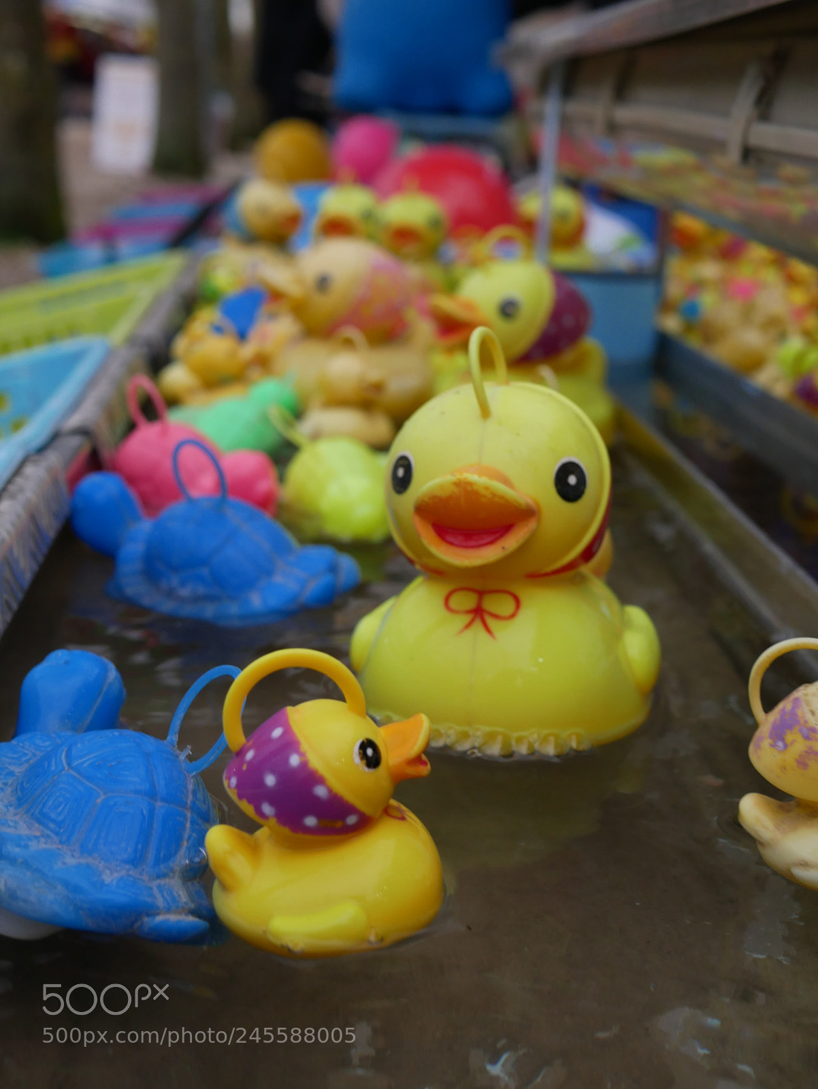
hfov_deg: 29.1
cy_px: 544
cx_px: 409
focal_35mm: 50
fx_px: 1574
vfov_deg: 38.2
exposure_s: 1/250
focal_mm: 25
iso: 500
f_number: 4.1
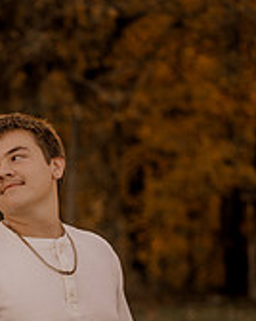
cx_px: -55
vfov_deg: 11.8
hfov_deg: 9.4
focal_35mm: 162
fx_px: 1537
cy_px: 328
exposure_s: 1/500
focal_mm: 50
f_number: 1.8
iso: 250
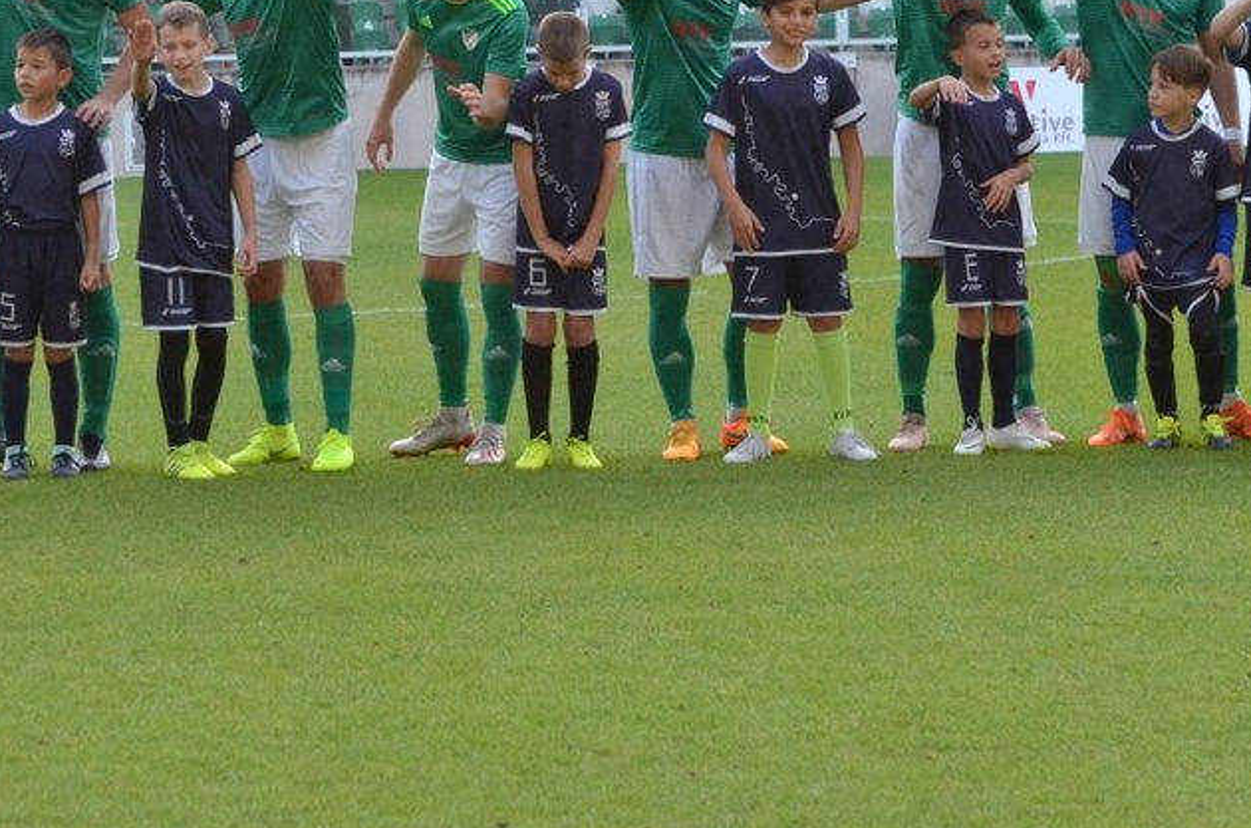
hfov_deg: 10.3
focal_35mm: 200
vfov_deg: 6.8
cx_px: 661
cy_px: 194
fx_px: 6934
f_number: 6.3
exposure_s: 1/640
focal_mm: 70
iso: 2000
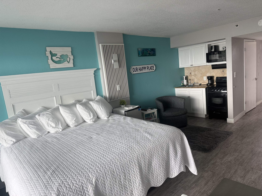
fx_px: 182
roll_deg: +6.1
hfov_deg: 71.6
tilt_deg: -8.8
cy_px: 98
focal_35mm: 24
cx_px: 131
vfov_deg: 56.8
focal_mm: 6.76
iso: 100
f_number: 1.78
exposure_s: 1/121
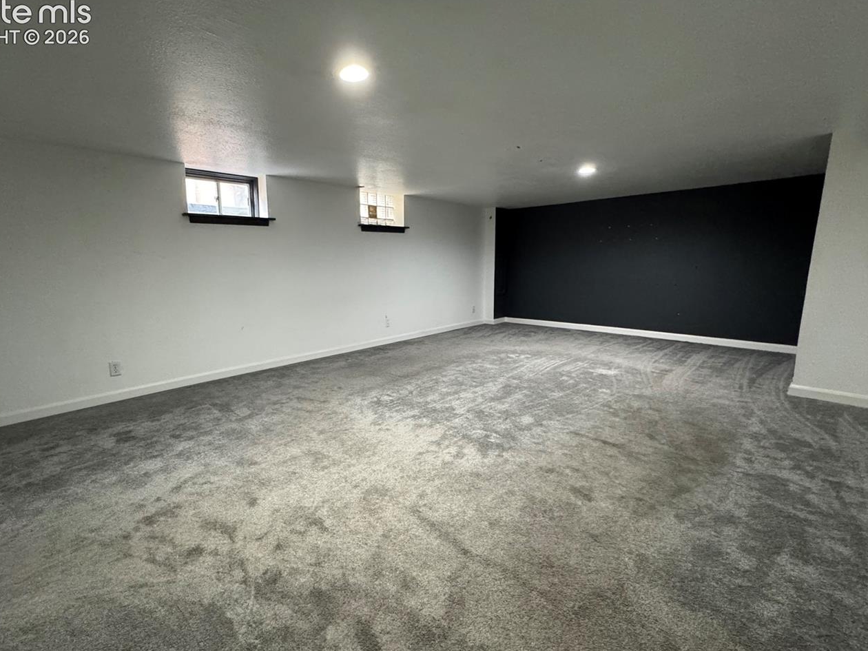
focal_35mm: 16
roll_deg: +0.4
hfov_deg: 94.3
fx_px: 401
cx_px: 398
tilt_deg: -11.4
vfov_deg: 78.1
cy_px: 331
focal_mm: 2.22
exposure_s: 1/60
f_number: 2.2
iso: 800
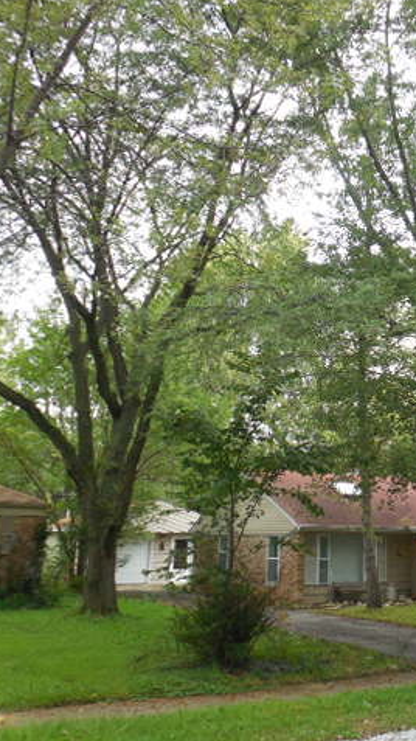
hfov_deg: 28.3
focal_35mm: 38
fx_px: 746
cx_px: 461
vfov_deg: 52.8
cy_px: 370
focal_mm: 4.6
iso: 280
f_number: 3.5
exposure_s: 1/250
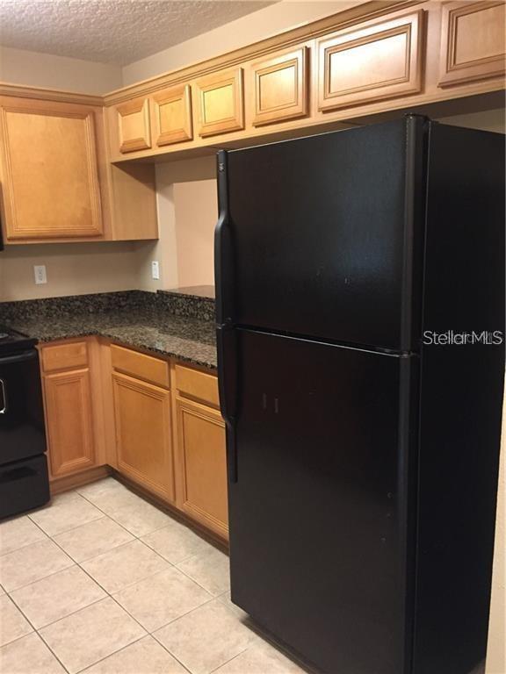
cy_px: 337
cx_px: 253
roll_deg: +1.3
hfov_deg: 48.2
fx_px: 565
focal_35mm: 29
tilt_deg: -9.7
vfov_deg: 61.7
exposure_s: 1/17
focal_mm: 4.15
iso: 250
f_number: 2.2
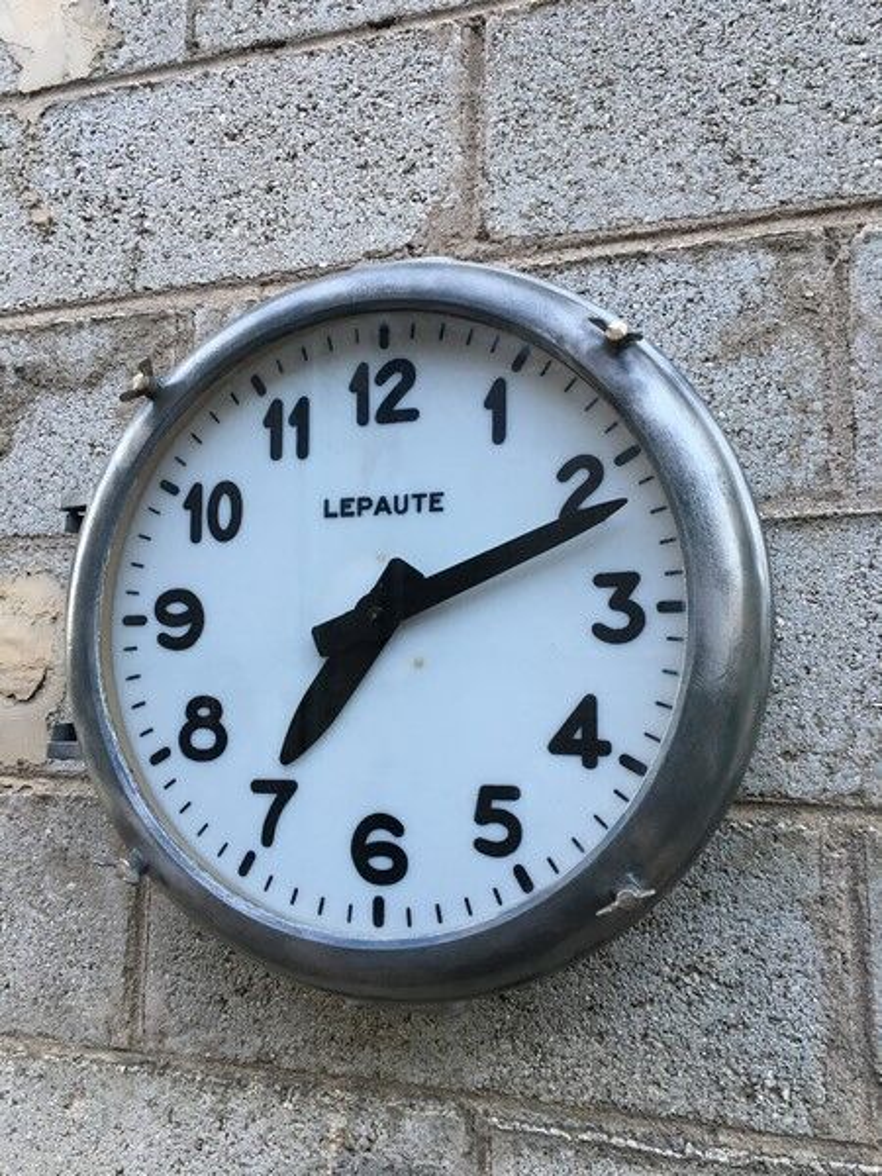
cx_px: 441
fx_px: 985
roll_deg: +1.7
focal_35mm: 29
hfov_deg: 48.2
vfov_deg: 61.7
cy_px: 588
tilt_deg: +7.5
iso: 80
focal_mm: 4.15
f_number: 2.2
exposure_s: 1/33
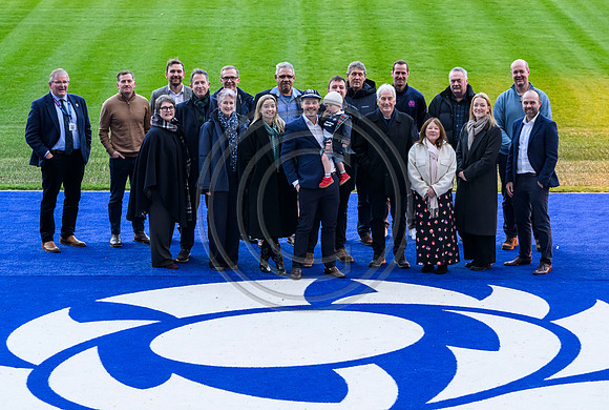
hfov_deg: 15.5
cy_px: 203
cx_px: 292
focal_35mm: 132
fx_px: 2243
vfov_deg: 10.4
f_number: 6.3
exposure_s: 1/320
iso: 2500
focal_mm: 125
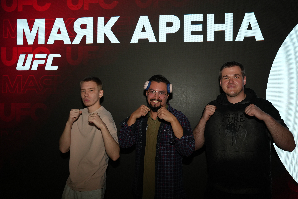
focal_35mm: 33
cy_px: 100
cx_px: 149
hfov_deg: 56.8
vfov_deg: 39.6
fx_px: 276
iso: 1250
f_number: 5
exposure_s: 1/200
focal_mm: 33.3
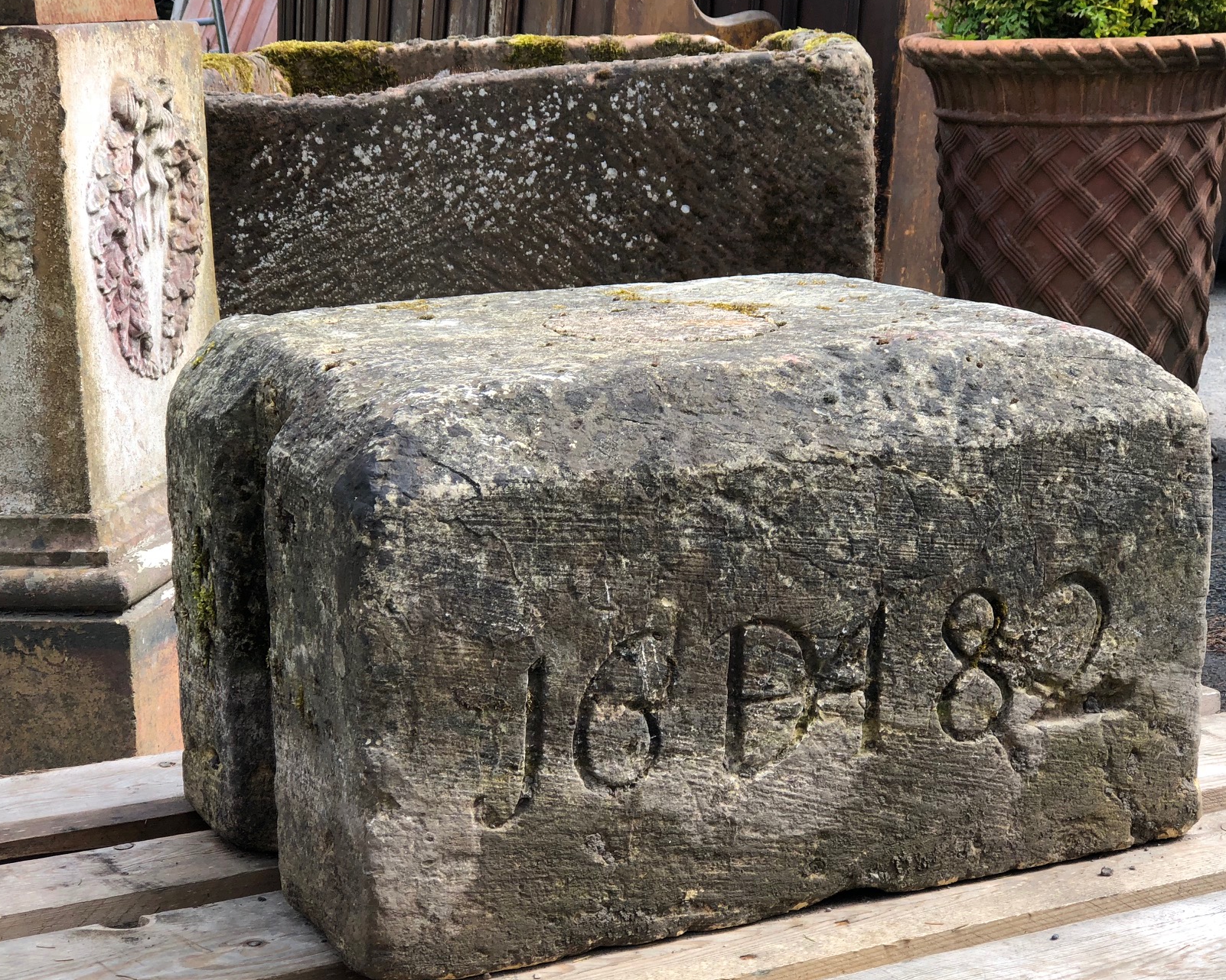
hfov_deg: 27.1
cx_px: 594
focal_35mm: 70
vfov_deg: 21.9
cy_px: 506
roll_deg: -0.6
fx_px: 2540
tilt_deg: -13.4
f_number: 2.8
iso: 20
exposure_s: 1/242
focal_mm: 6.6
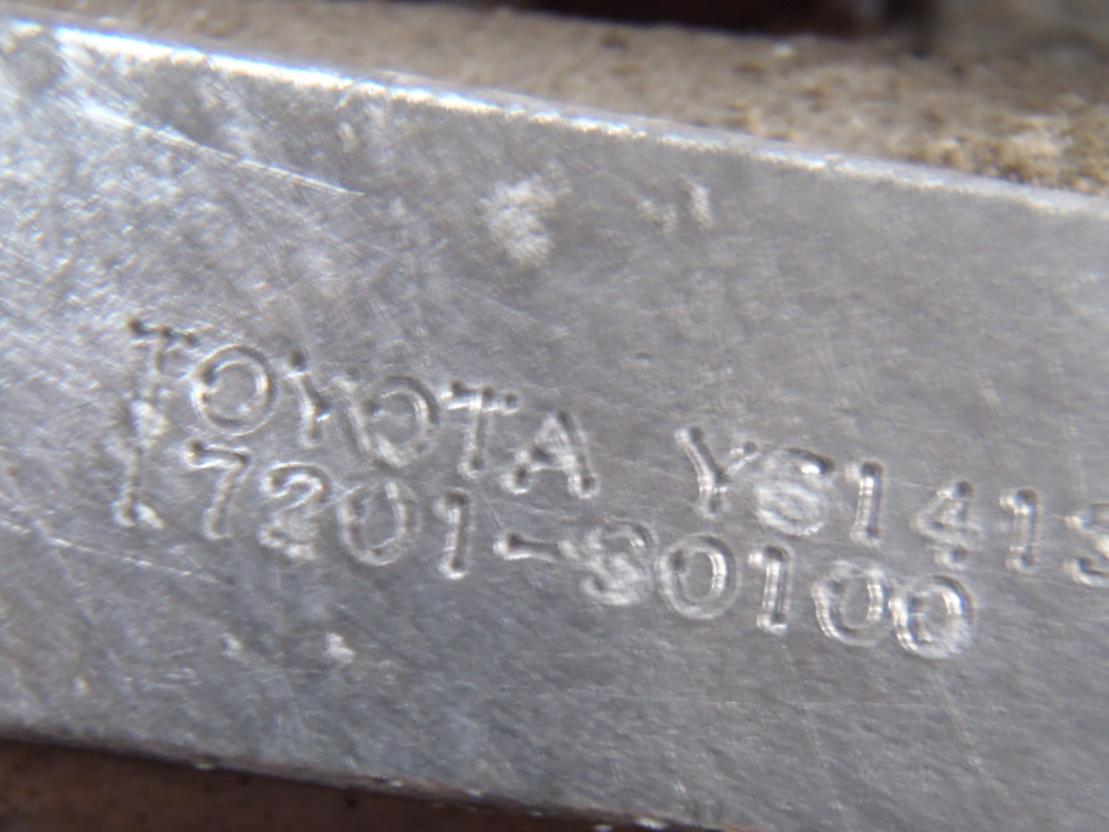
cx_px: 530
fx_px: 1666
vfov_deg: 27.8
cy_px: 575
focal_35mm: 52
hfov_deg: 36.8
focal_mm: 6.64
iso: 200
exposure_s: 1/4
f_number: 4.7
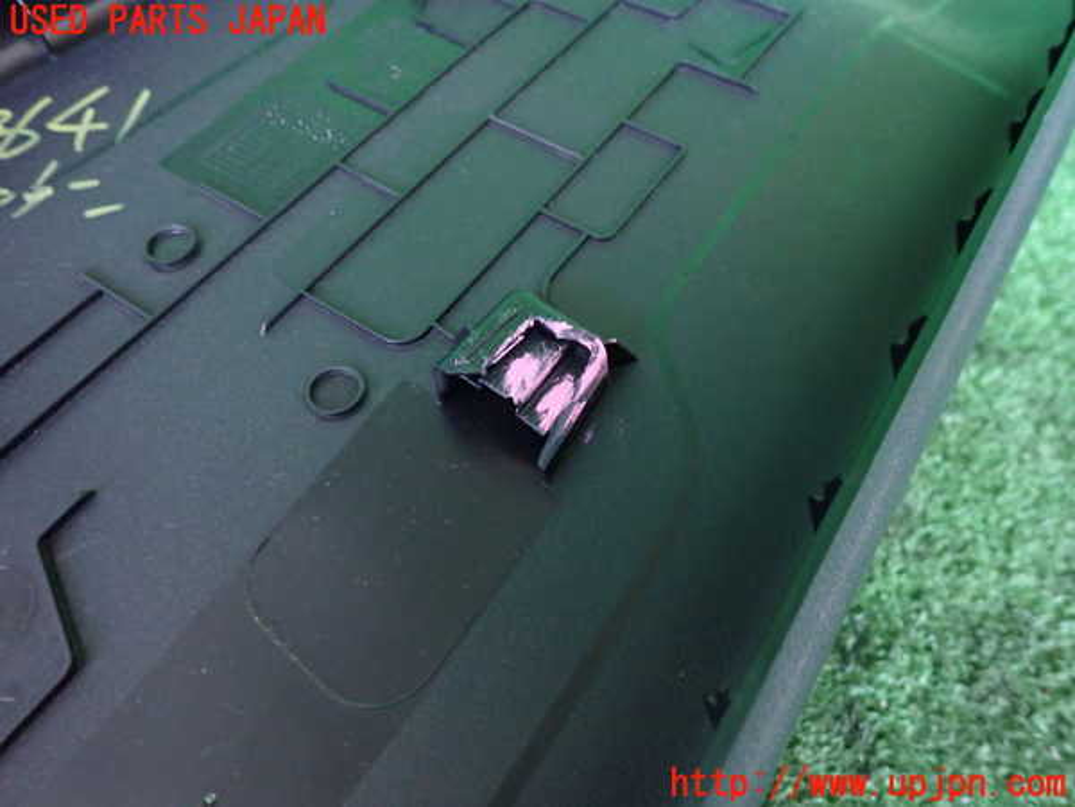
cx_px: 538
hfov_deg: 69.4
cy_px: 404
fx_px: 776
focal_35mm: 25
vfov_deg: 54.9
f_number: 2
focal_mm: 4.5
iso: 640
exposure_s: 1/30
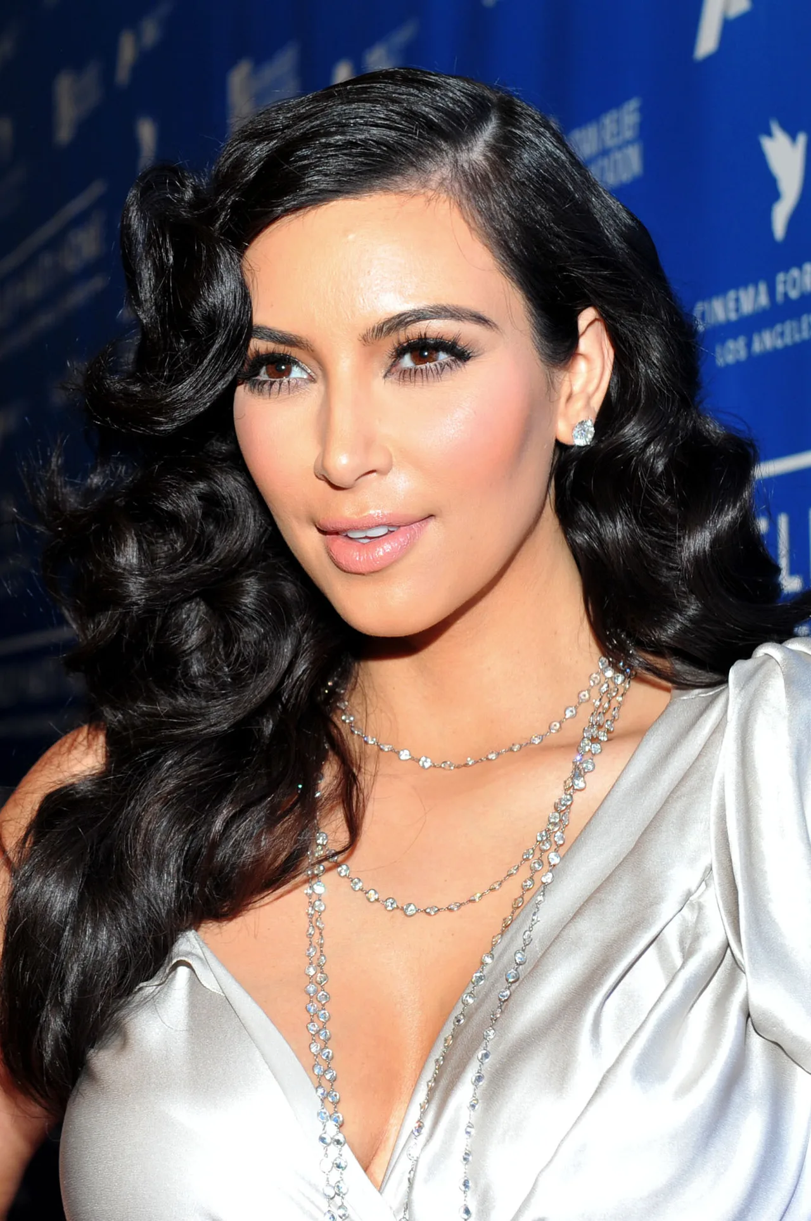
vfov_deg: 33.4
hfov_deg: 22.6
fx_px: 2032
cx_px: 406
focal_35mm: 60
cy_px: 610
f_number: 5.6
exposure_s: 1/160
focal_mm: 60
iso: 500
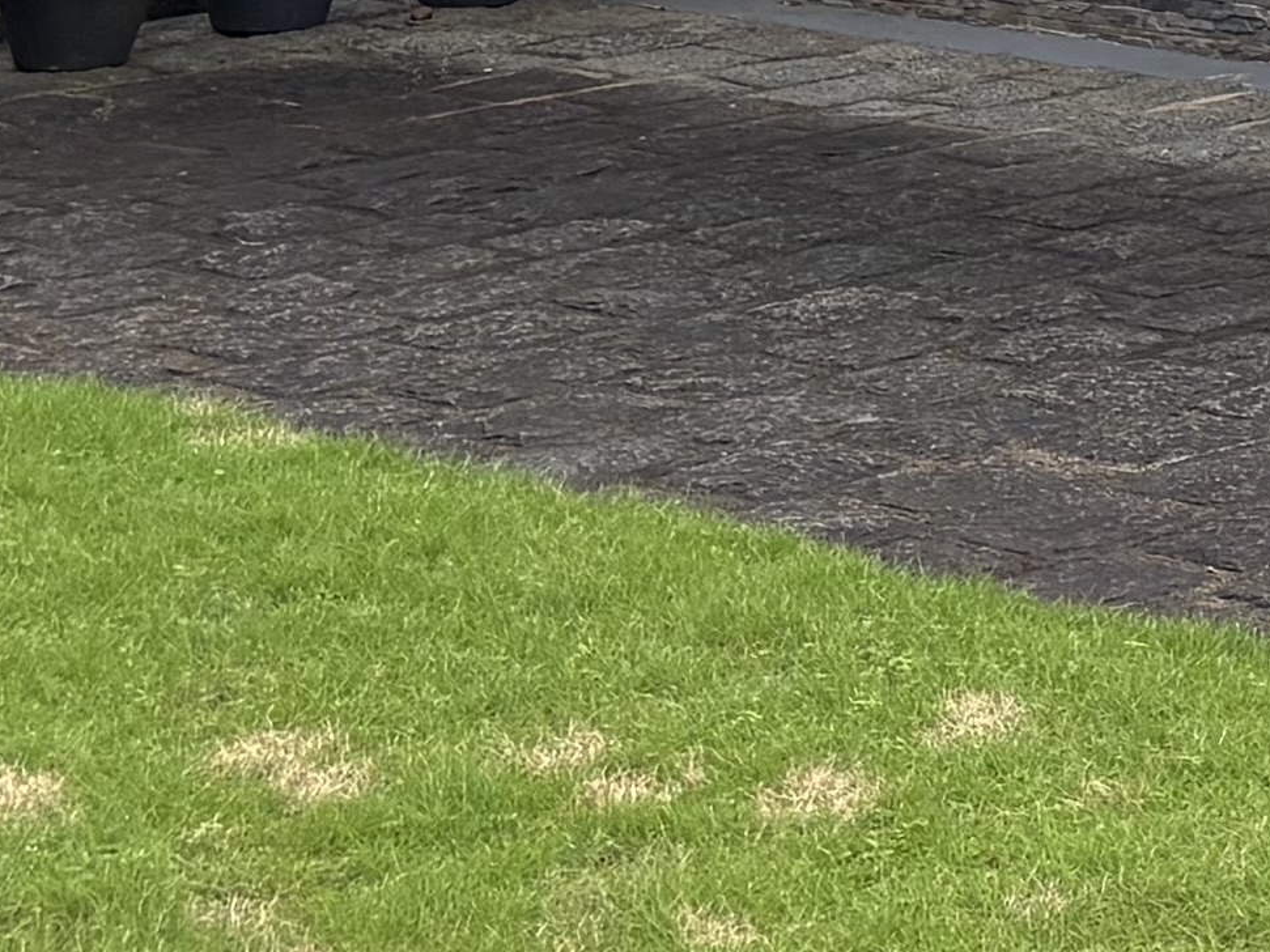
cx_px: 2408
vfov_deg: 8.8
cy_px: -1310
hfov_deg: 11.8
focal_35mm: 153
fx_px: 5613
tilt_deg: +5.3
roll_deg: -0.2
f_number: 1.6
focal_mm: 5.96
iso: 50
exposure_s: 1/301
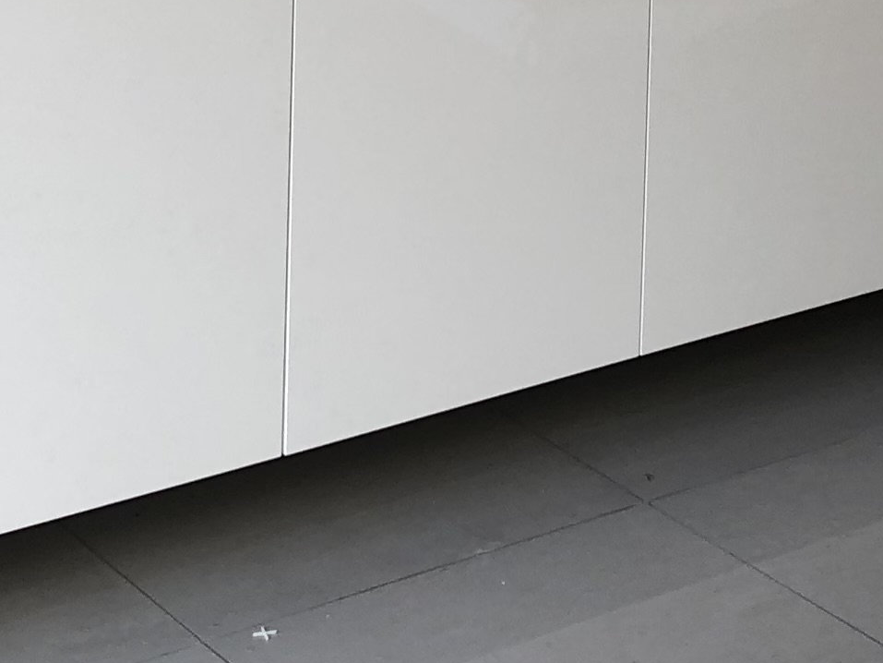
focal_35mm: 118
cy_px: -478
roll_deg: -1.6
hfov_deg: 16.7
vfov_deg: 11.7
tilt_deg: -6.9
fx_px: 3010
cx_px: 517
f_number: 1.8
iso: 32
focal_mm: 4
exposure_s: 1/100
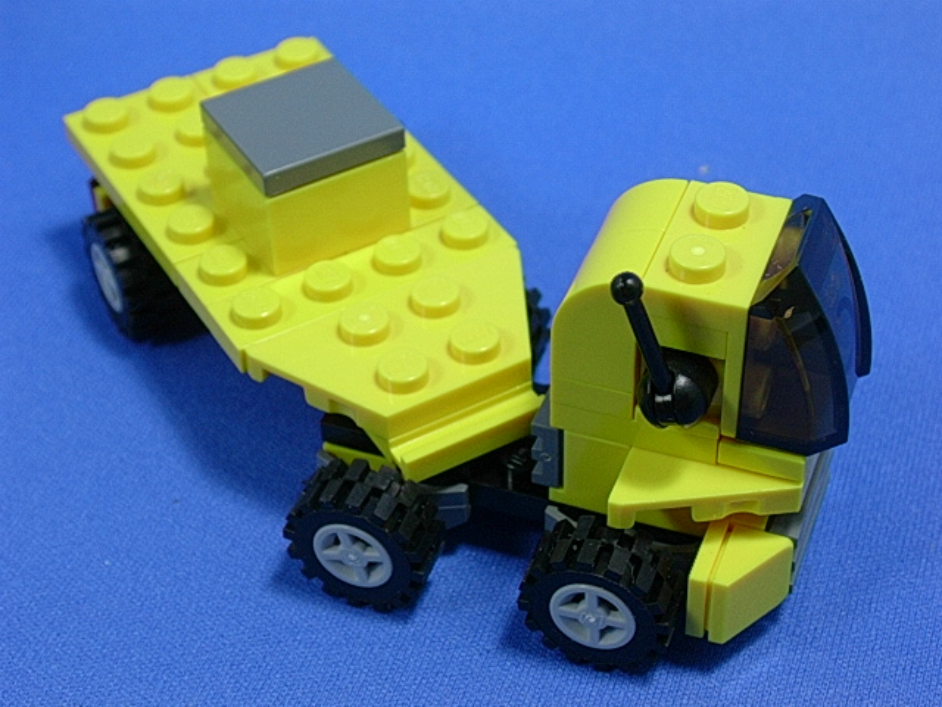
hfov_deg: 26.0
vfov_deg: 19.6
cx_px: 471
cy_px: 354
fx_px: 2041
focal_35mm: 75
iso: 70
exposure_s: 1/22.6
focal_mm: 11.3
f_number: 3.8
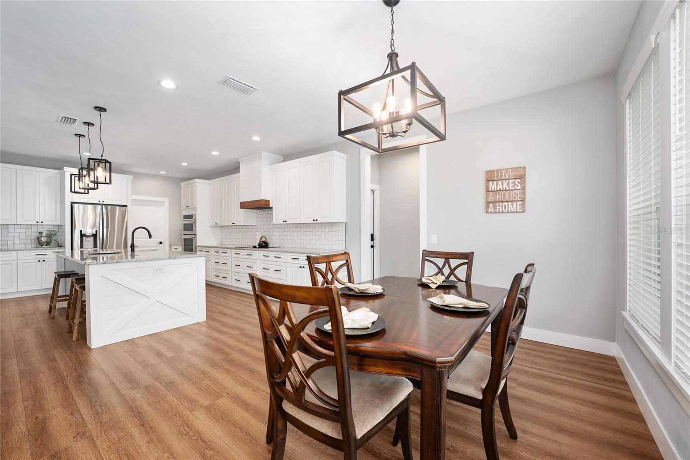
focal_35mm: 14
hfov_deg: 104.3
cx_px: 345
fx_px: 268
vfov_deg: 81.2
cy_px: 230
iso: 400
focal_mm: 14
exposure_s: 1/8
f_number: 7.1
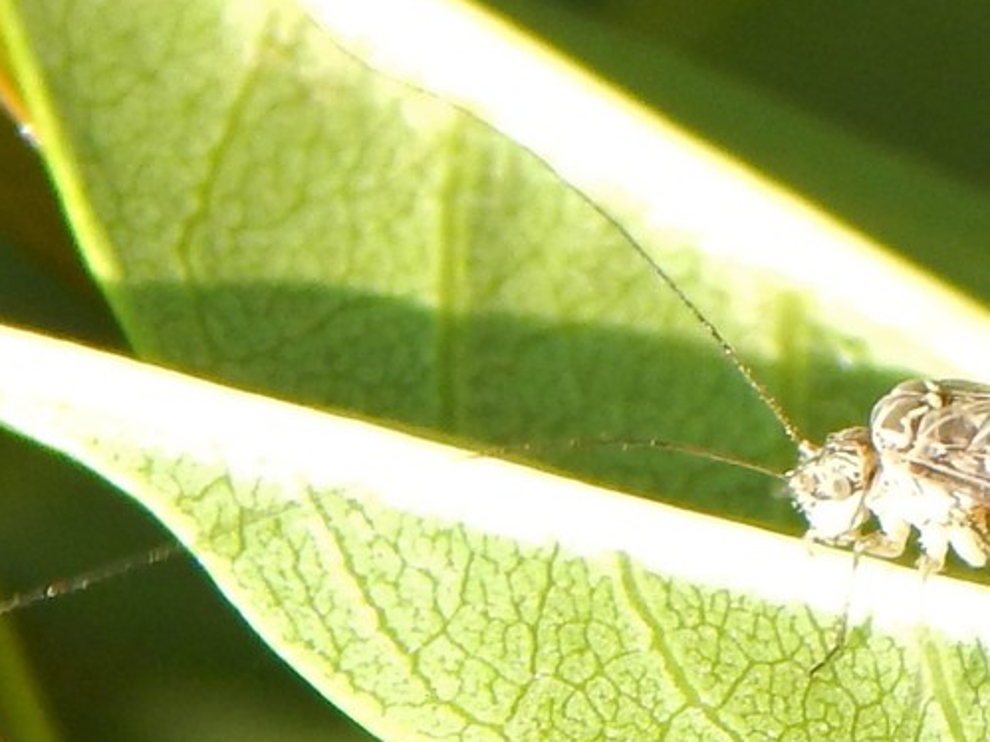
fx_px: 3374
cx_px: 763
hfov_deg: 16.6
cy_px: 371
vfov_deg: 12.6
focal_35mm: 118
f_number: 4.1
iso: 125
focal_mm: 12.3
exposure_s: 1/250
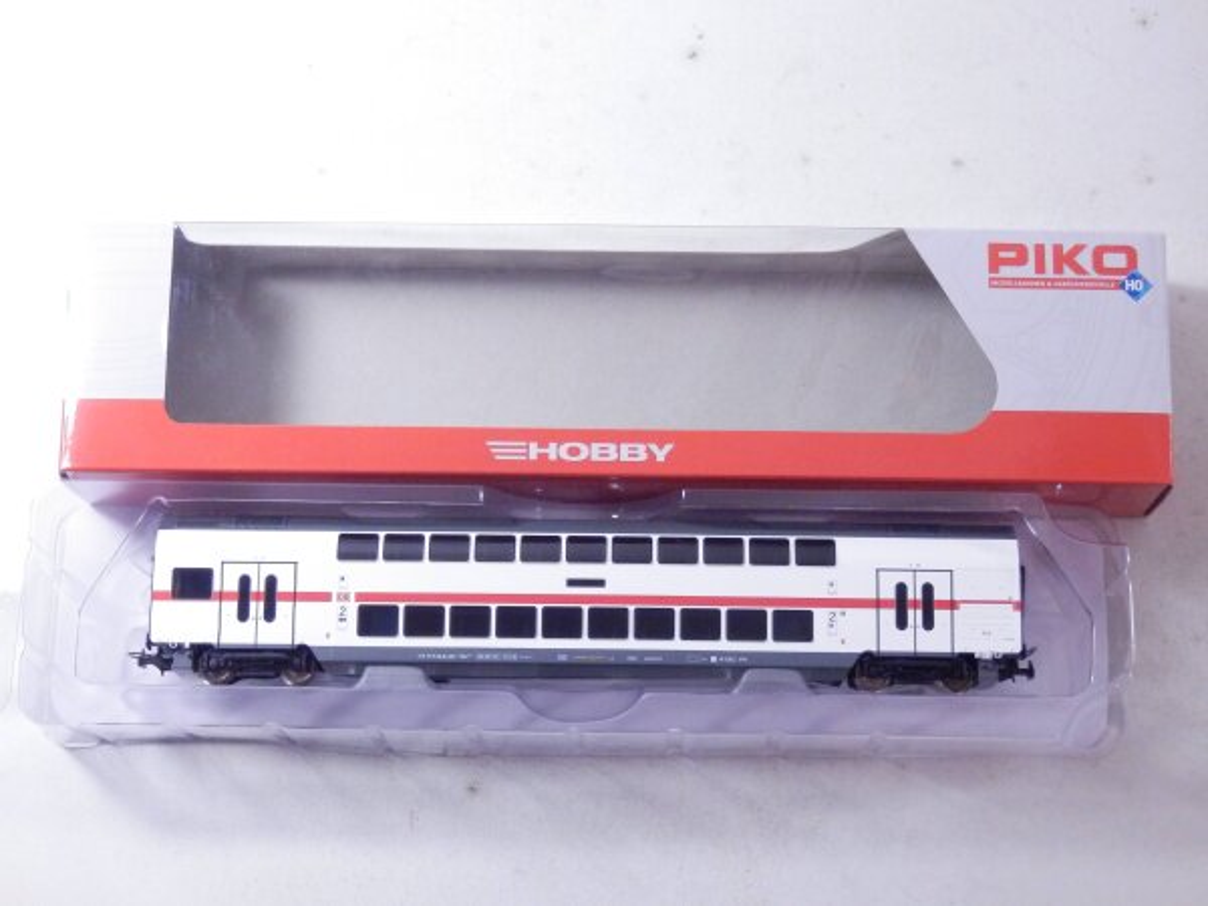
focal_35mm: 66
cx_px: 604
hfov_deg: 29.4
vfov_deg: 22.3
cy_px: 453
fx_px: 2303
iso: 800
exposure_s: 1/160
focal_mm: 11.9
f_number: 4.4
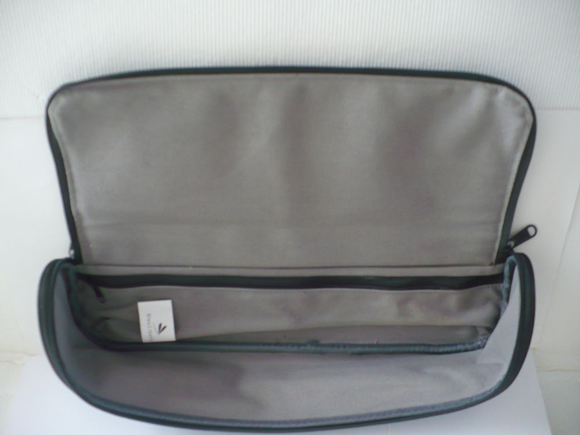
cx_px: 290
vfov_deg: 38.7
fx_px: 620
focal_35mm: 37
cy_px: 218
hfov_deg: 50.1
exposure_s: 1/6
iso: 200
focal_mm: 6.1
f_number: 2.8
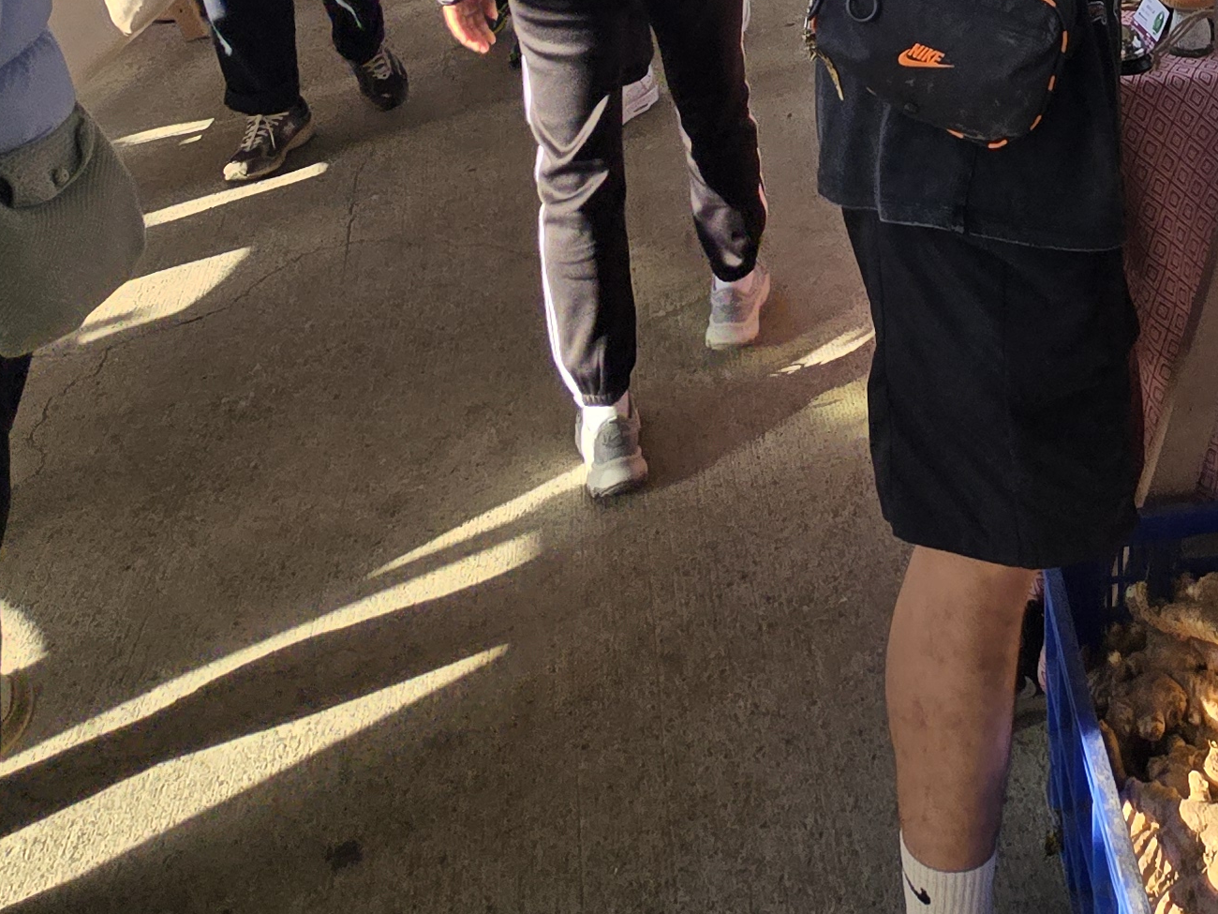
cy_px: -406
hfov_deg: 44.3
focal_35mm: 40
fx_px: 1407
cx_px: 994
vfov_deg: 27.1
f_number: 2.2
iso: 50
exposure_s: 1/624
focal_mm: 2.2
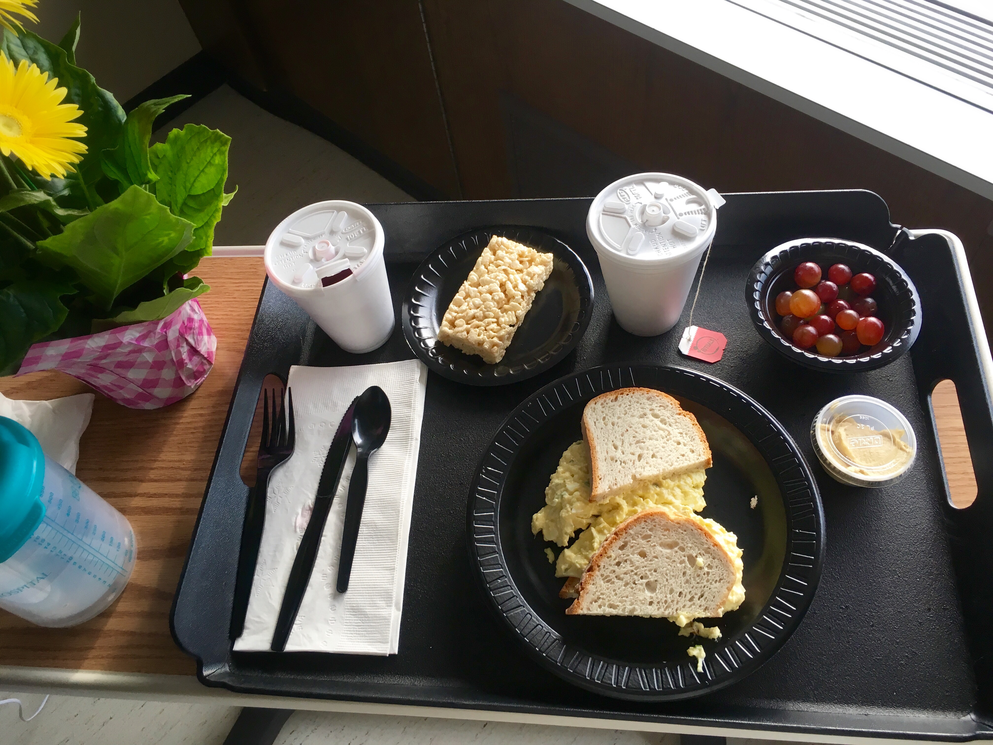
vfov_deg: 48.2
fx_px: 832
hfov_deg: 61.7
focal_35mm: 29
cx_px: 496
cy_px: 372
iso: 25
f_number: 2.2
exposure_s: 1/30
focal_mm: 4.15
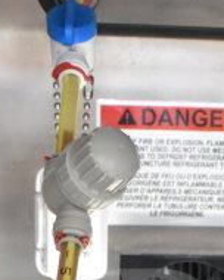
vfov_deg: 14.9
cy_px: 385
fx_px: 1011
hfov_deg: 12.4
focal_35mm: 122
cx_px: 249
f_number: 5
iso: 6400
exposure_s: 1/100
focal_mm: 18
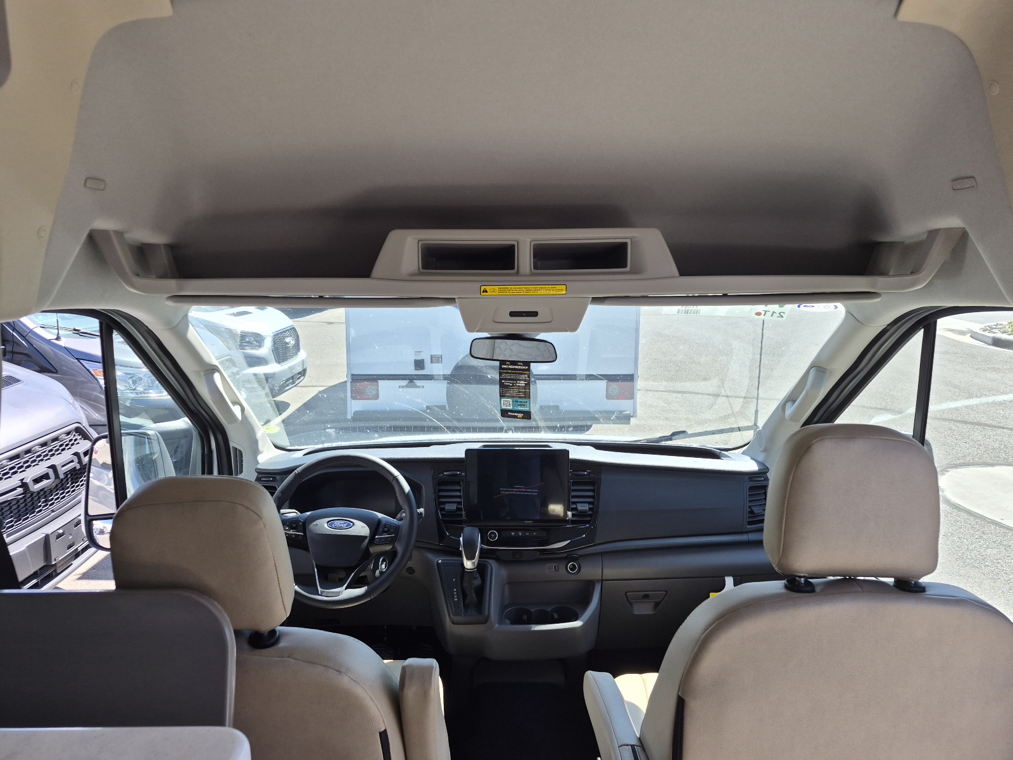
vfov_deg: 58.9
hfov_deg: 73.9
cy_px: 380
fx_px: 673
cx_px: 506
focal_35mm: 23
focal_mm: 5.4
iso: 80
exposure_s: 1/1250
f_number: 1.8
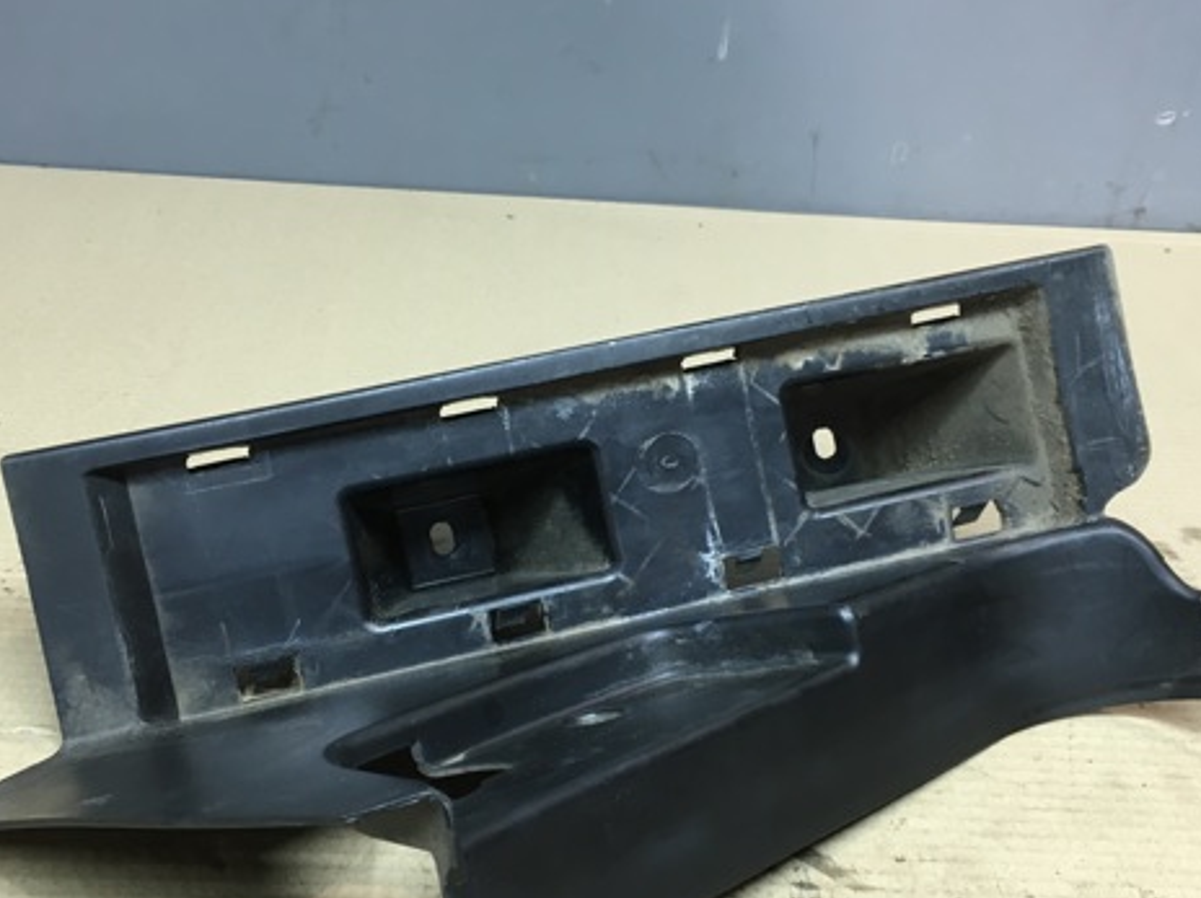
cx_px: 595
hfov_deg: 46.8
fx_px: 1386
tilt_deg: -31.1
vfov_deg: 35.7
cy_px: 553
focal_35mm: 40
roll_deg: -4.2
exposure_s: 1/33
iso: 100
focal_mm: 4.15
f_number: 2.2
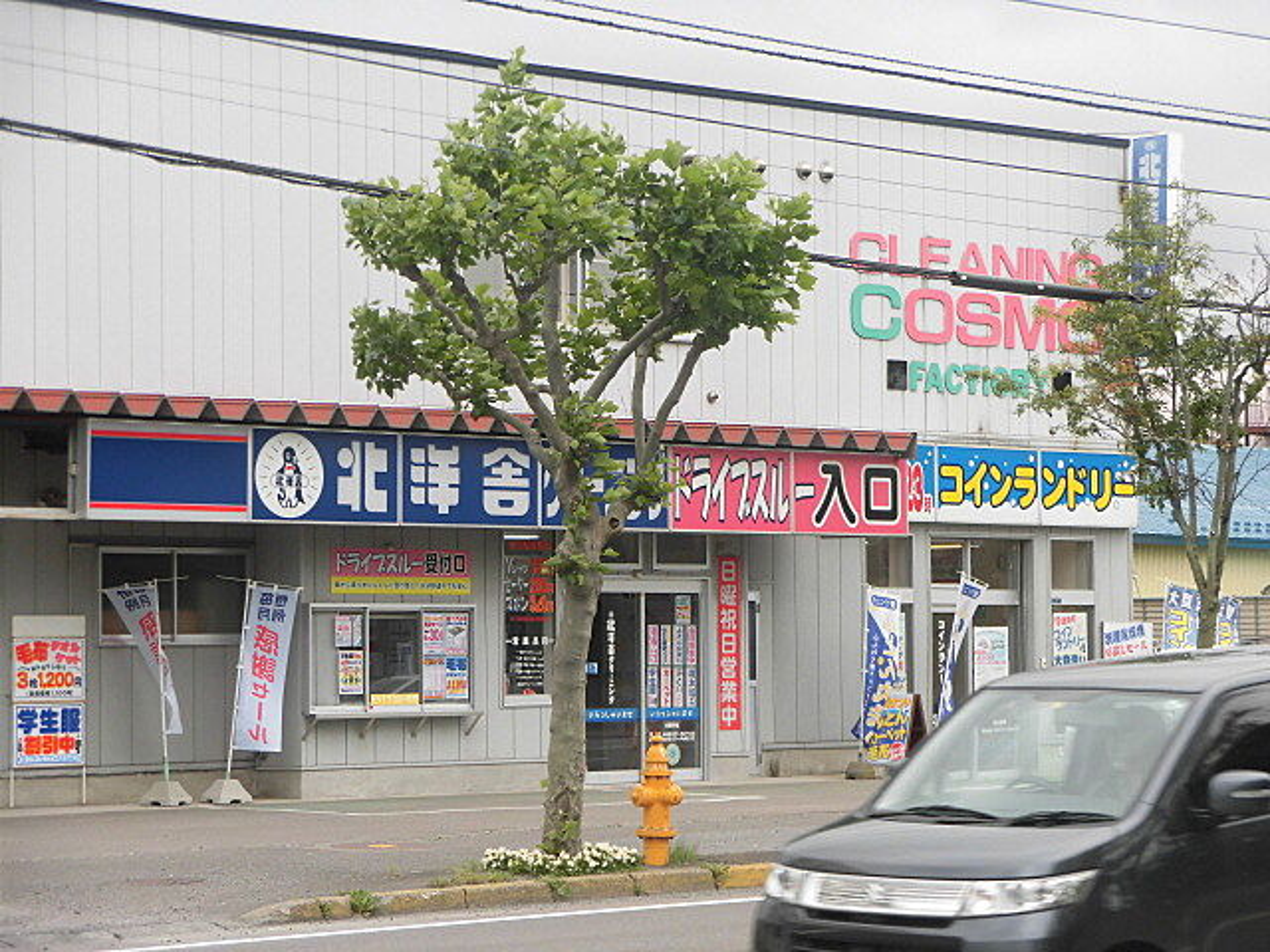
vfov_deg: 14.2
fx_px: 3816
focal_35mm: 104
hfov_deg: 18.9
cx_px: 635
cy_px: 476
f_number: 4.8
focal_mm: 18.63
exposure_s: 1/320
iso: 100
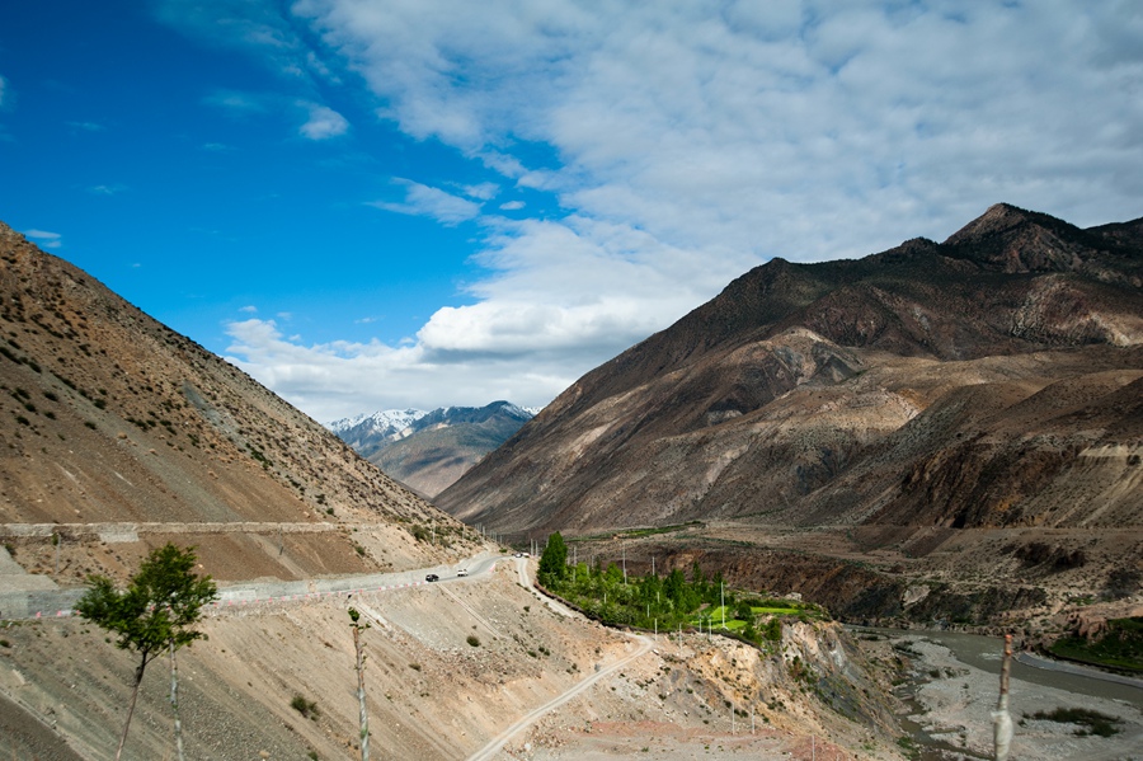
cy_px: 380
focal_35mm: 35
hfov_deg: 54.5
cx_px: 572
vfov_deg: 37.8
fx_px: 1111
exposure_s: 1/2000
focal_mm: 35
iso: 200
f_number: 7.1
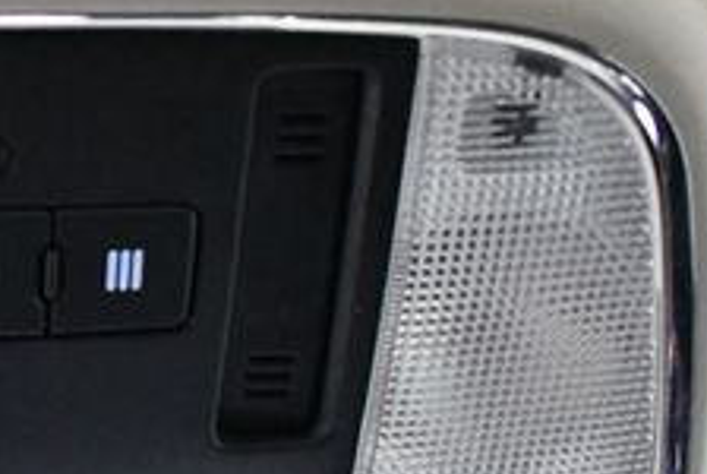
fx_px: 2025
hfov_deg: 18.7
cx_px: -155
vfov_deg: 13.2
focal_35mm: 103
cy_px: 433
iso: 7200
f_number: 3.5
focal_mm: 18
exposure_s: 1/60
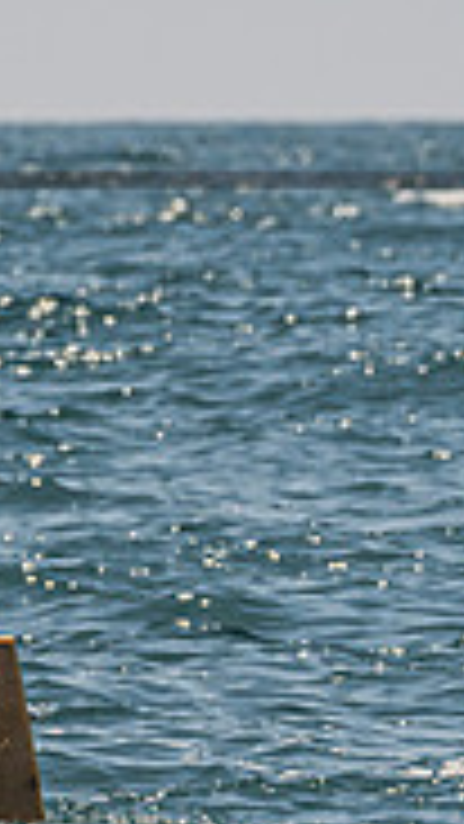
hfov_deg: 1.3
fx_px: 20726
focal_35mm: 948
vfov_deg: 2.3
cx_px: -295
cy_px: 449
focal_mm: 210
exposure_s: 1/1250
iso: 250
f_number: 8
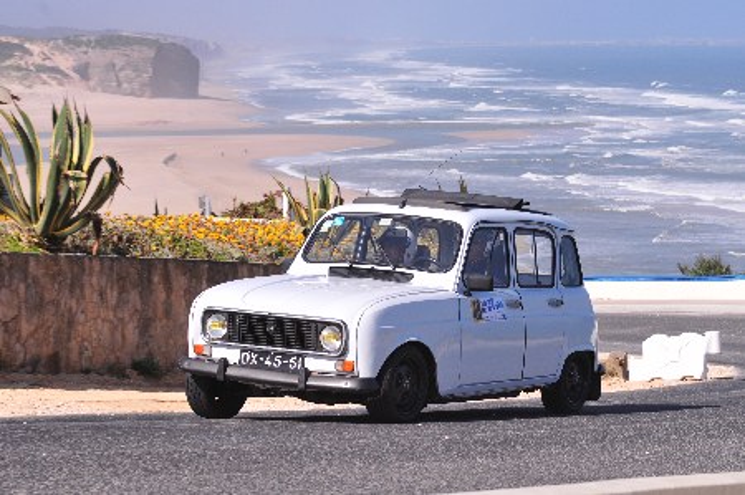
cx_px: 372
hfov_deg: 15.2
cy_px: 248
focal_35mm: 135
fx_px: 2791
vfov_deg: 10.1
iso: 250
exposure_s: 1/800
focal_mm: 90
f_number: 6.3
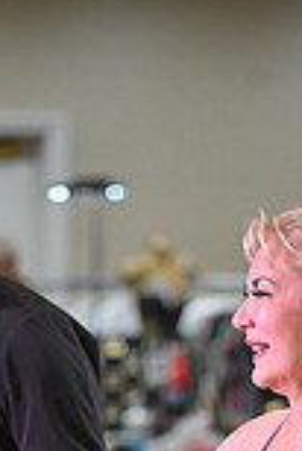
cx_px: 166
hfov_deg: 2.1
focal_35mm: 641
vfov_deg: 3.2
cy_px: 785
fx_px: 8047
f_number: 5
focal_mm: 170
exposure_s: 1/400
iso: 3200
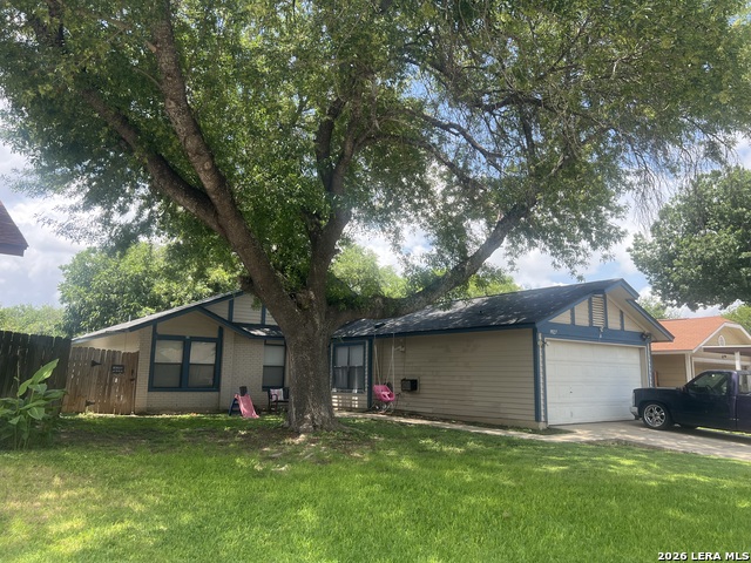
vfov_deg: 53.1
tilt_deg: +9.9
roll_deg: -1.4
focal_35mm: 26
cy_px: 282
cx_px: 376
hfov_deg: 67.3
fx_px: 564
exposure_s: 1/1089
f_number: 1.5
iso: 50
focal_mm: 5.7
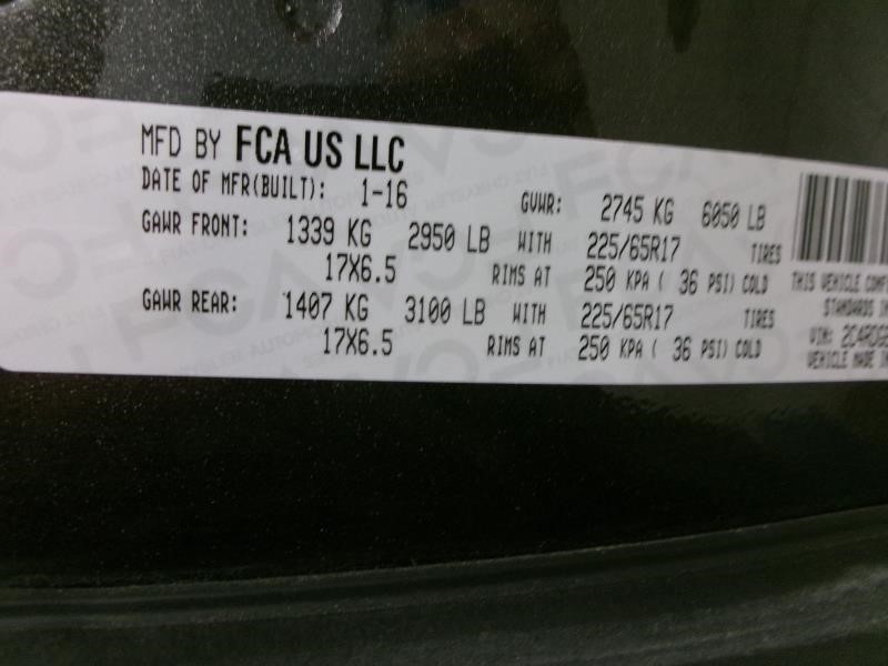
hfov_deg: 63.4
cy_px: 333
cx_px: 444
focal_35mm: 28
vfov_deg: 49.7
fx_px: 718
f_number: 3.9
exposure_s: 1/17
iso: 554
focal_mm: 5.1
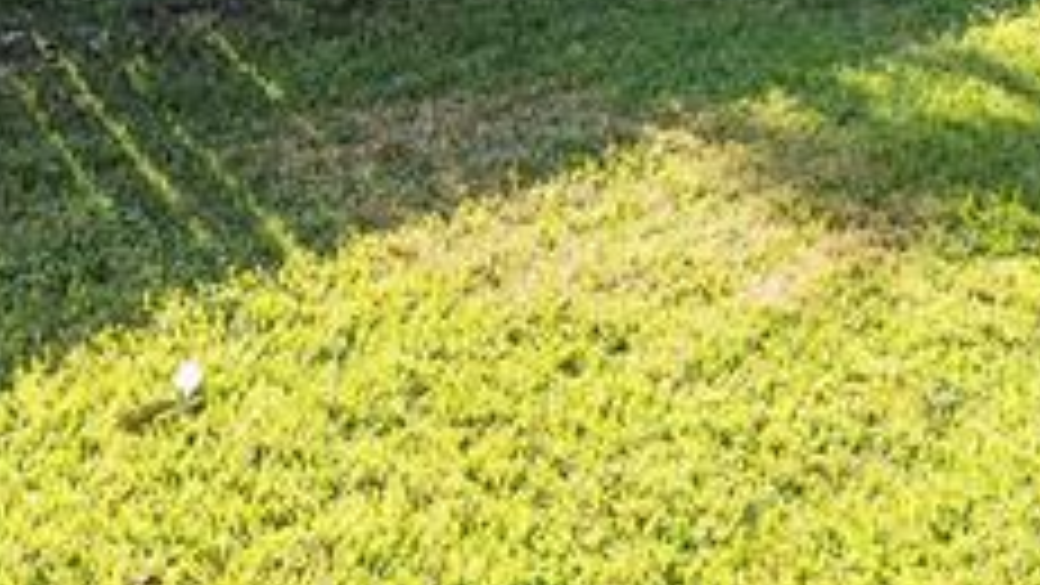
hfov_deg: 26.8
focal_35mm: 79
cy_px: -482
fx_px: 2179
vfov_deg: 13.6
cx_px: 531
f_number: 7.1
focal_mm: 17
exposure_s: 1/80
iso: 100
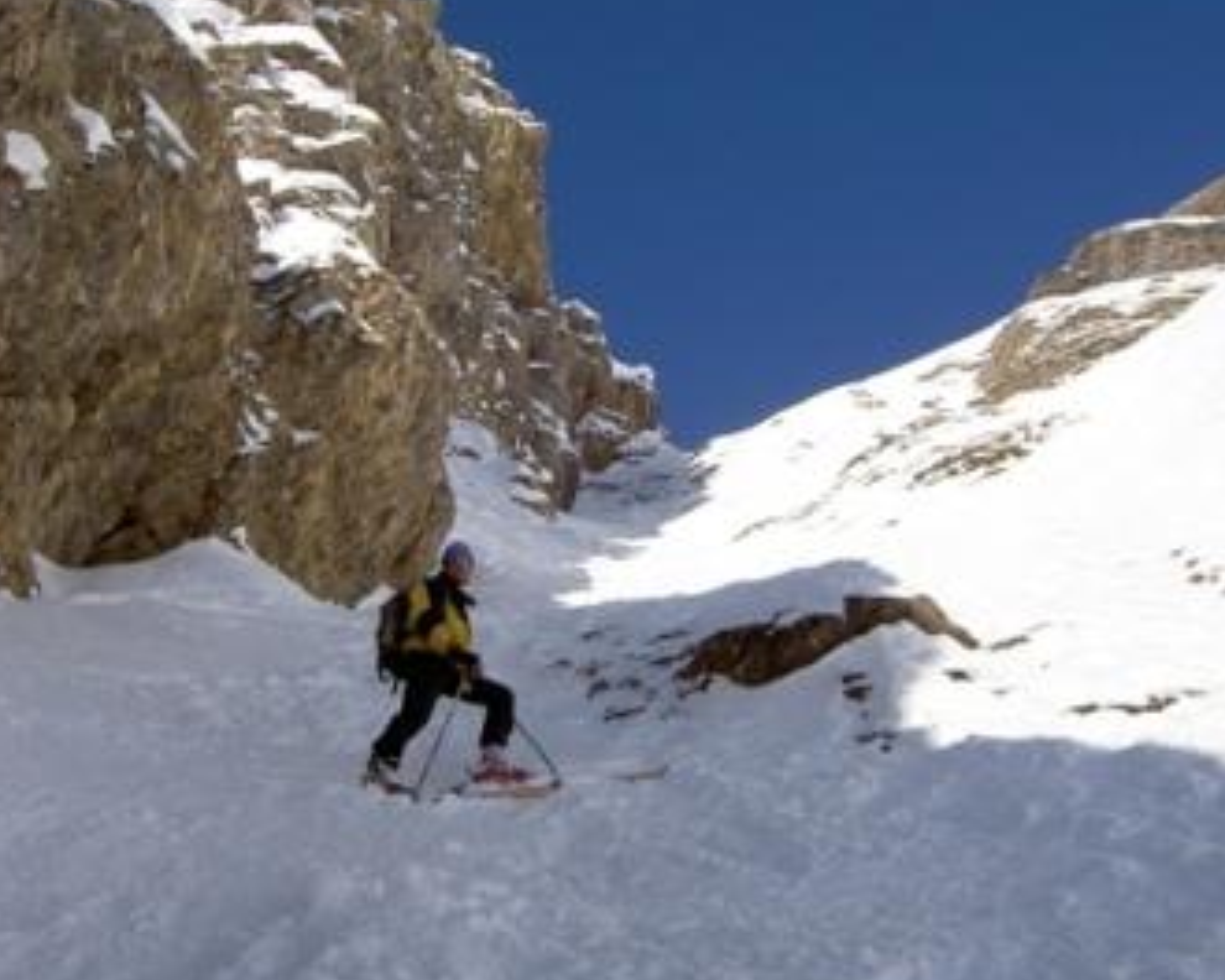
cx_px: 605
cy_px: 427
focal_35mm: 45
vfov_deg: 33.4
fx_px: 1631
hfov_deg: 41.2
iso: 50
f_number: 4.7
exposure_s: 1/640
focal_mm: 5.6
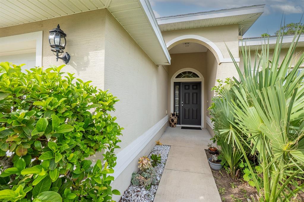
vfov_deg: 77.3
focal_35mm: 15
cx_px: 152
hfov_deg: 100.4
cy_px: 101
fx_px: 127
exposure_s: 1/640
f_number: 13
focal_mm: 10
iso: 500
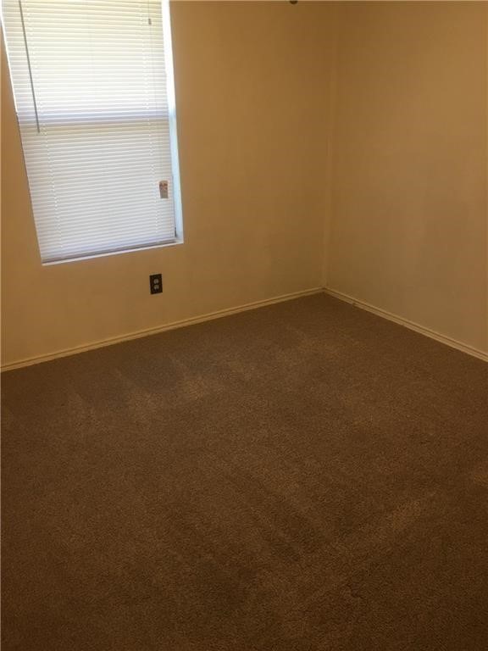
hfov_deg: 48.2
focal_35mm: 29
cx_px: 244
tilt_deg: -23.1
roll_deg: +0.8
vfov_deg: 61.7
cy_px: 326
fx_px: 545
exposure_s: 1/15
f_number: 2.2
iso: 25
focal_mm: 4.15
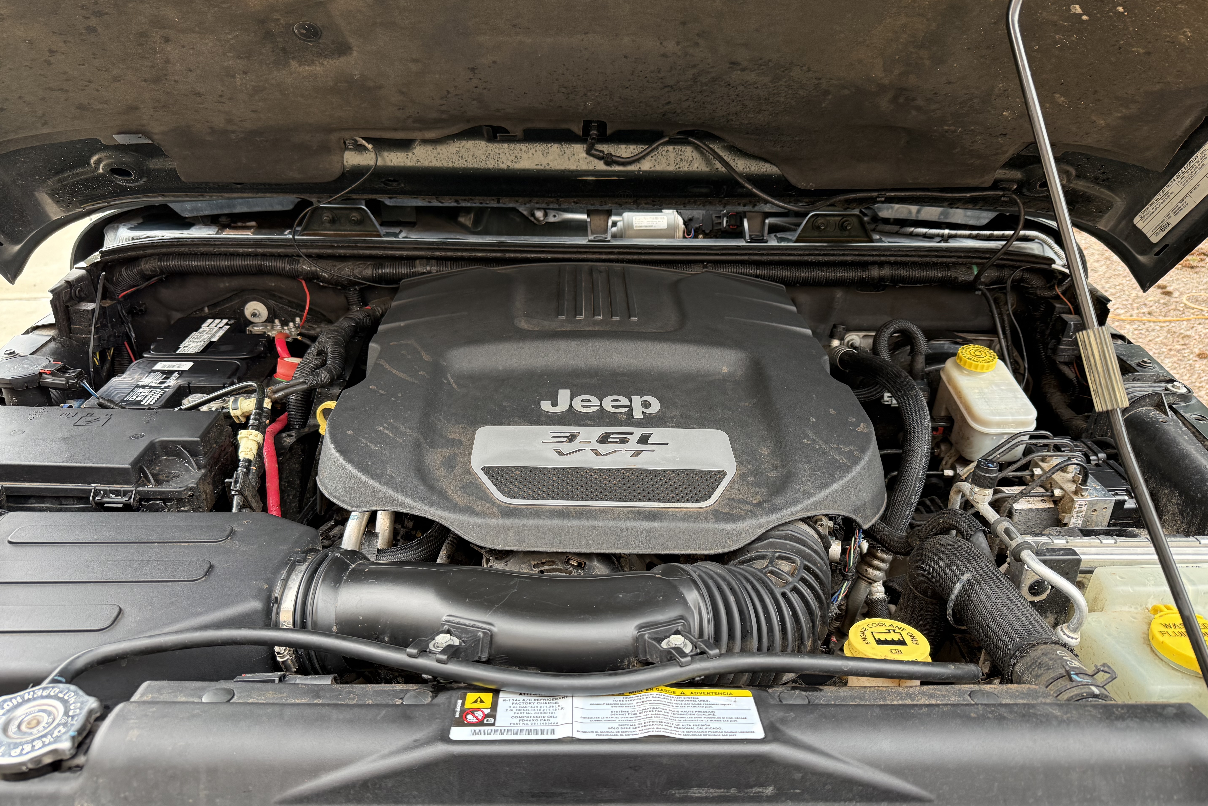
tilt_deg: -22.4
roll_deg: -1.3
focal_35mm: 25
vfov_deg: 51.3
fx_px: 839
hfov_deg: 71.5
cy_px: 399
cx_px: 604
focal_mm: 6.76
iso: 160
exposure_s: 1/165
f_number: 1.78
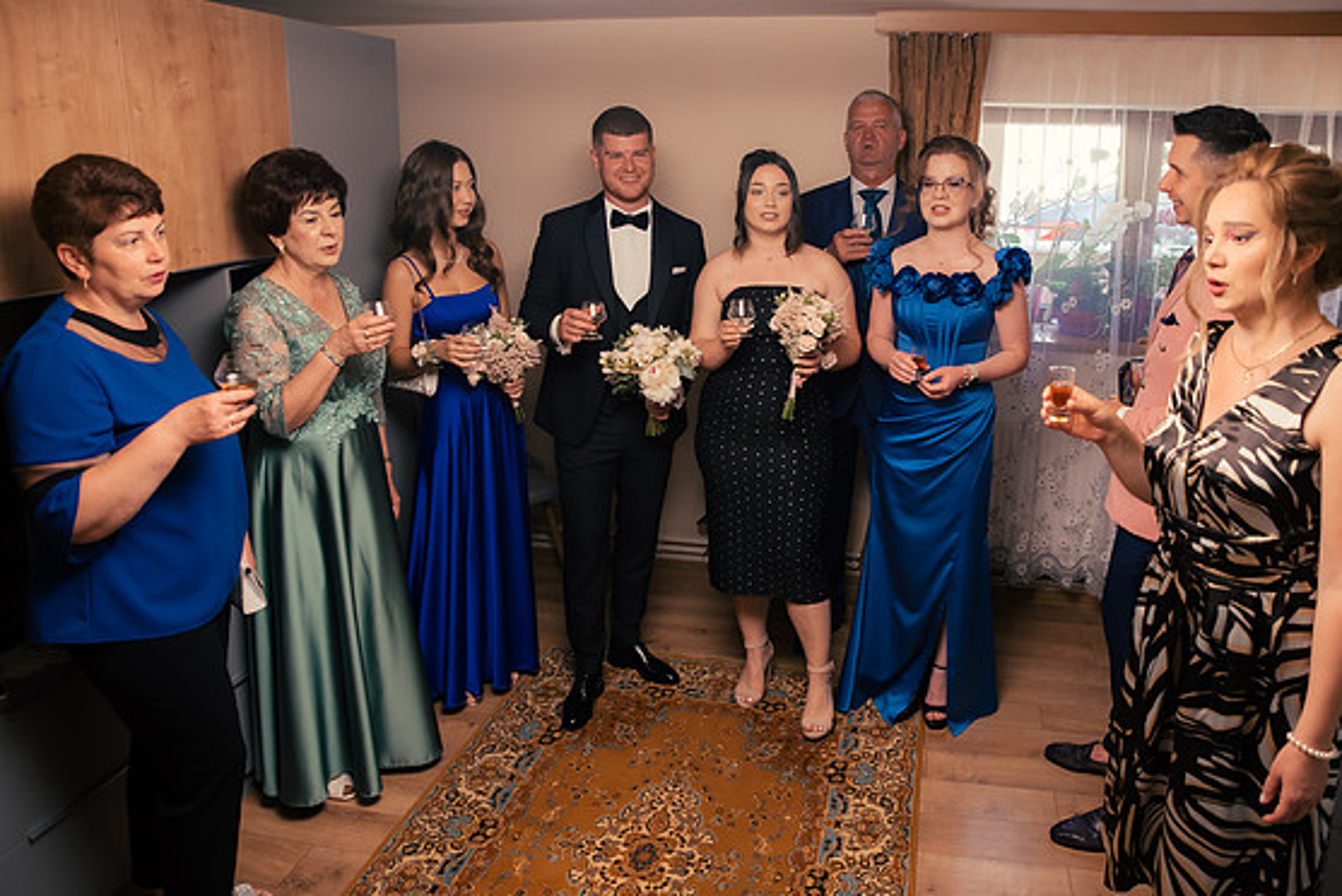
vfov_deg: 47.9
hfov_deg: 67.3
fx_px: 1007
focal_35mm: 27
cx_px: 722
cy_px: 409
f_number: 3.2
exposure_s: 1/200
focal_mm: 24
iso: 800
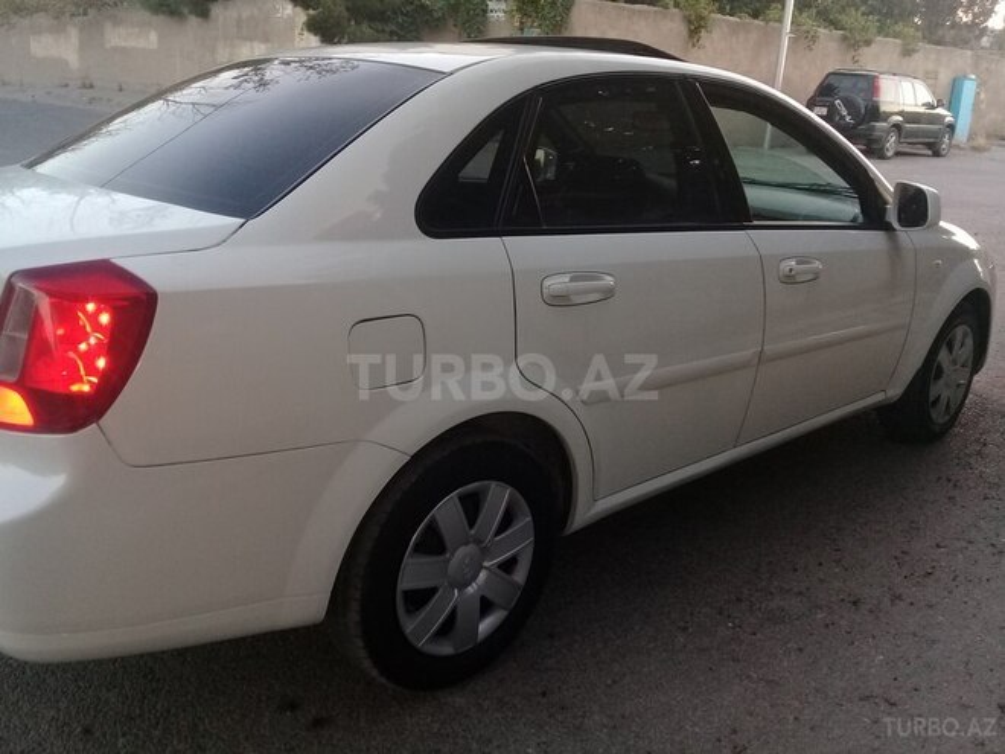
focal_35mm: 31
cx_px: 502
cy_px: 377
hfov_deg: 58.4
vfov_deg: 45.4
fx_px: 900
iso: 80
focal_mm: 3.3
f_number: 2.2
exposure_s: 1/33
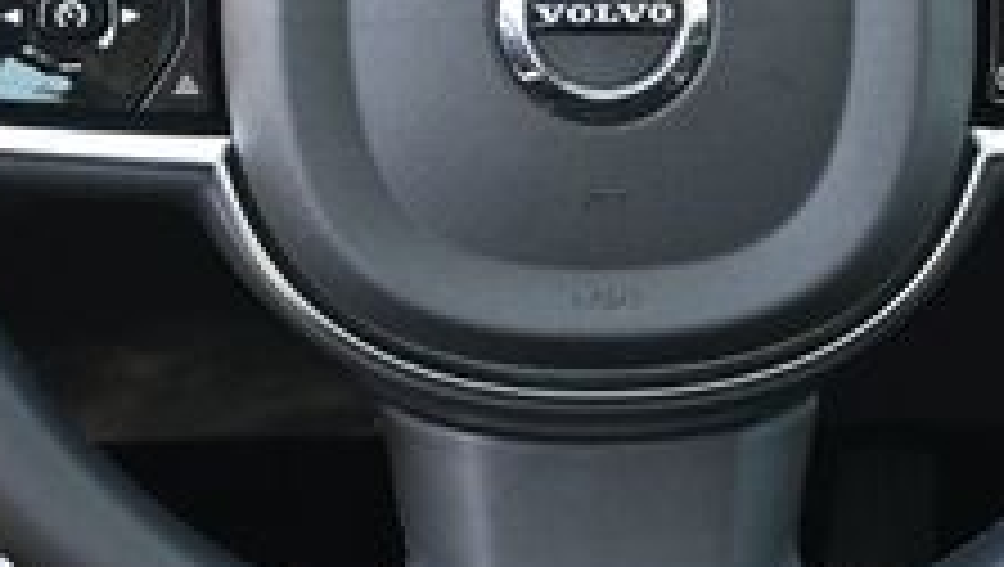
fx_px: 3298
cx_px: 590
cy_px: -63
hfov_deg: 17.3
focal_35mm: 124
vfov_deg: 9.7
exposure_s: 1/125
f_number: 4.5
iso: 560
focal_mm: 27.5
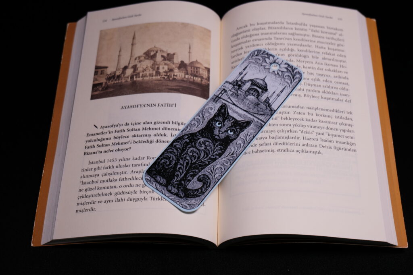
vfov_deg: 25.5
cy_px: 138
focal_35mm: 53
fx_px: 608
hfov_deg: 37.5
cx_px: 206
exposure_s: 1/15
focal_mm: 35.3
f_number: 5
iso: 250
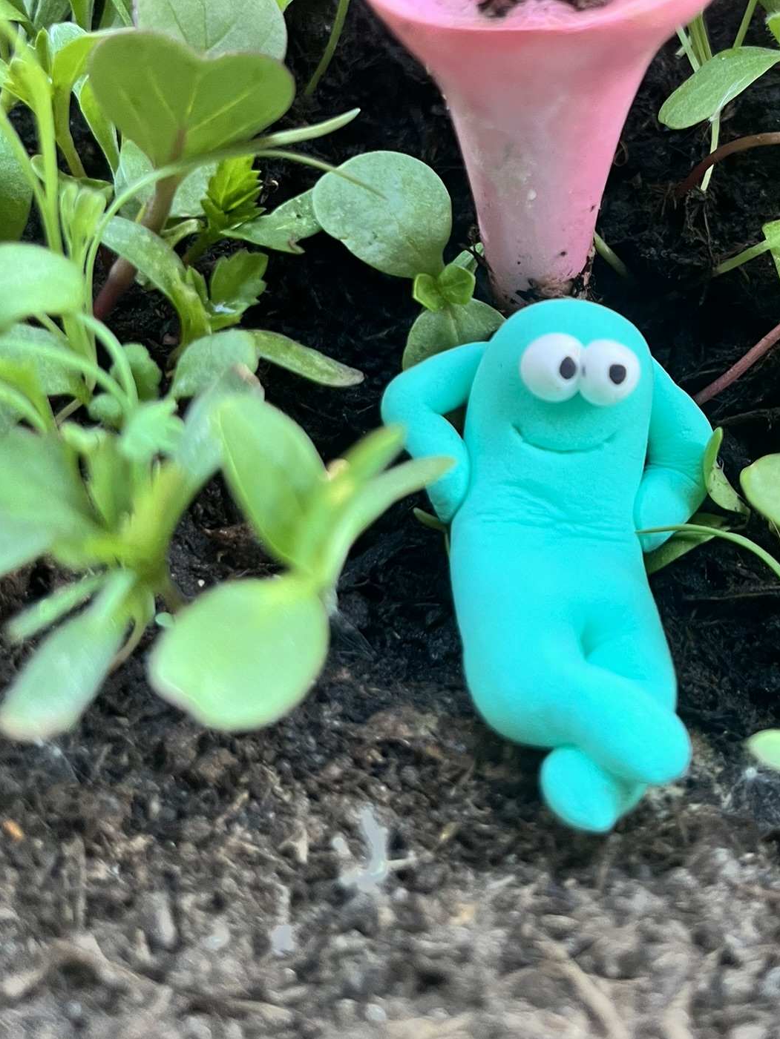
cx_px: 545
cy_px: 308
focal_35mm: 38
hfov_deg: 37.2
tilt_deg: -55.6
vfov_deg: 47.8
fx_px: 1141
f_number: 1.6
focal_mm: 5.1
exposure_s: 1/65
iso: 125
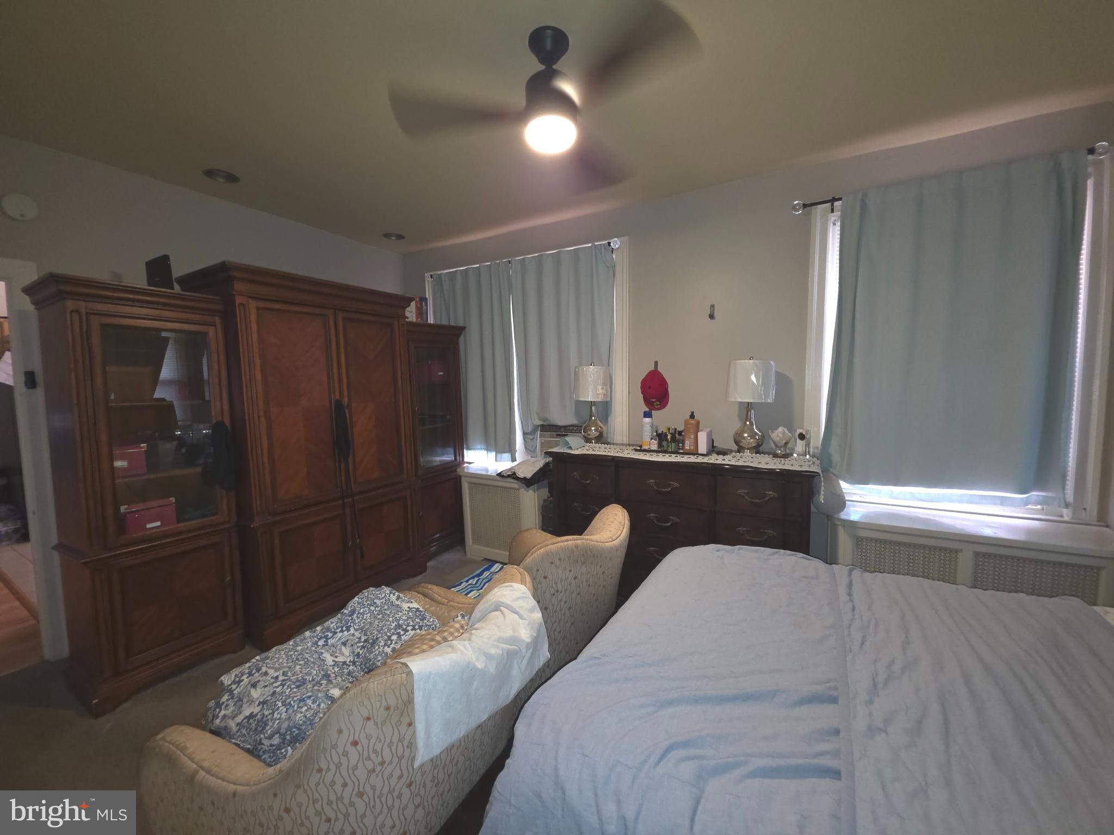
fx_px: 418
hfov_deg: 106.2
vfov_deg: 89.9
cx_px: 557
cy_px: 418
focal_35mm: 13
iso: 500
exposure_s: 1/30
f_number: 1.9
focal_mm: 2.2
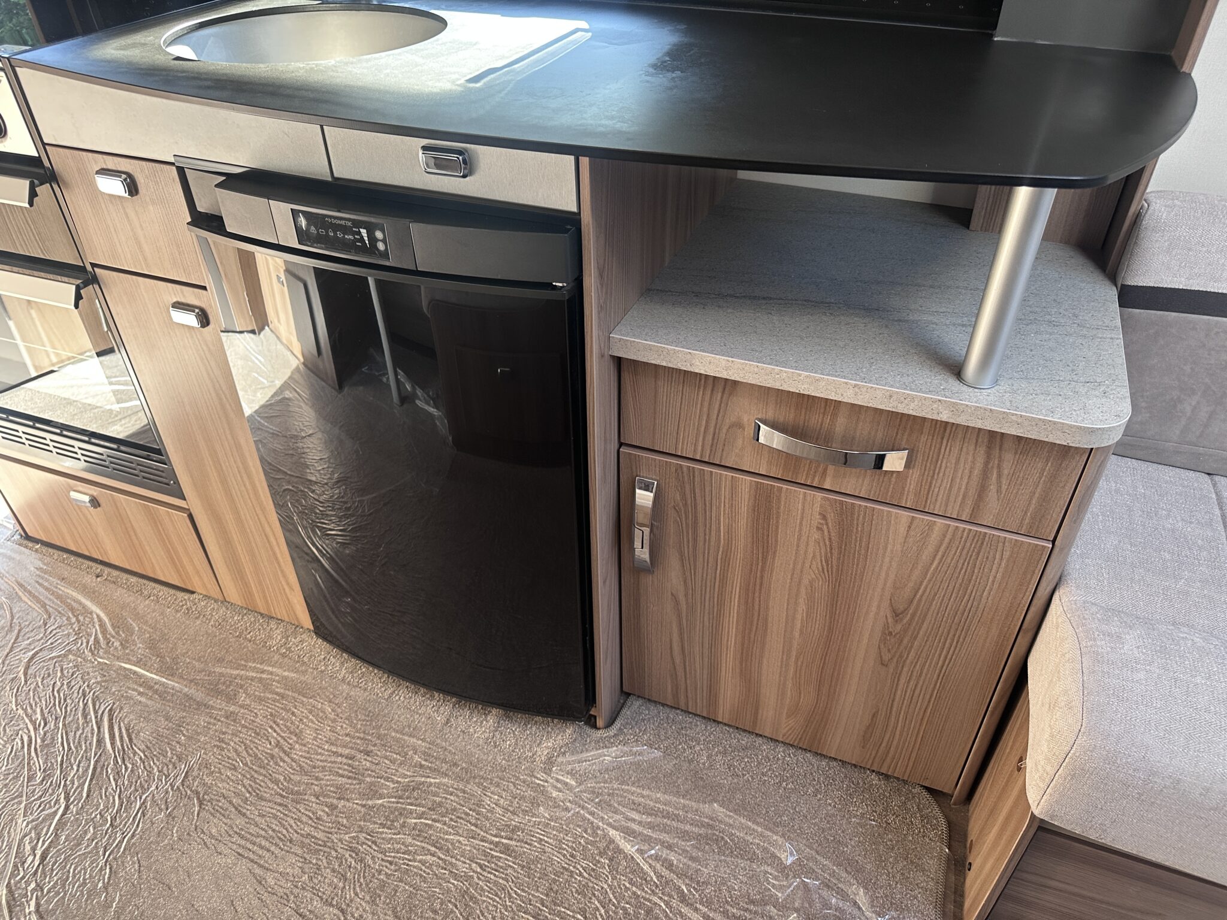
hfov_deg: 71.6
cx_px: 614
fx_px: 851
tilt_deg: -37.0
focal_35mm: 24
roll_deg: +1.3
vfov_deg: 56.8
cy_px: 460
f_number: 1.78
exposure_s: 1/121
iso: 200
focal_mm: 6.86
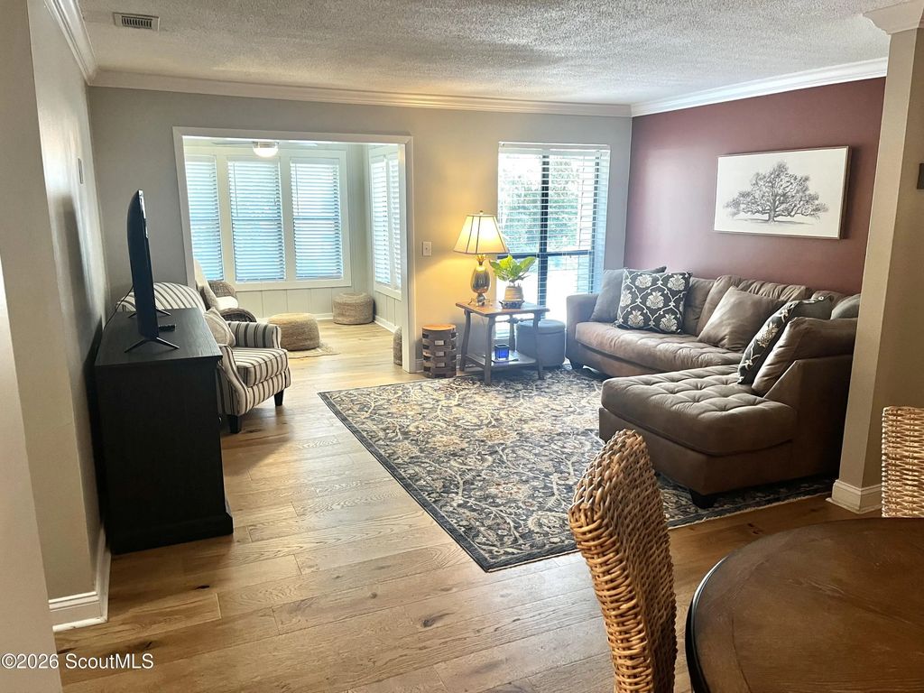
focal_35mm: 26
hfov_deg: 67.3
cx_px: 462
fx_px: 694
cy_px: 346
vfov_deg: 53.1
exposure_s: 1/60
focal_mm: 5.1
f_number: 1.6
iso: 160
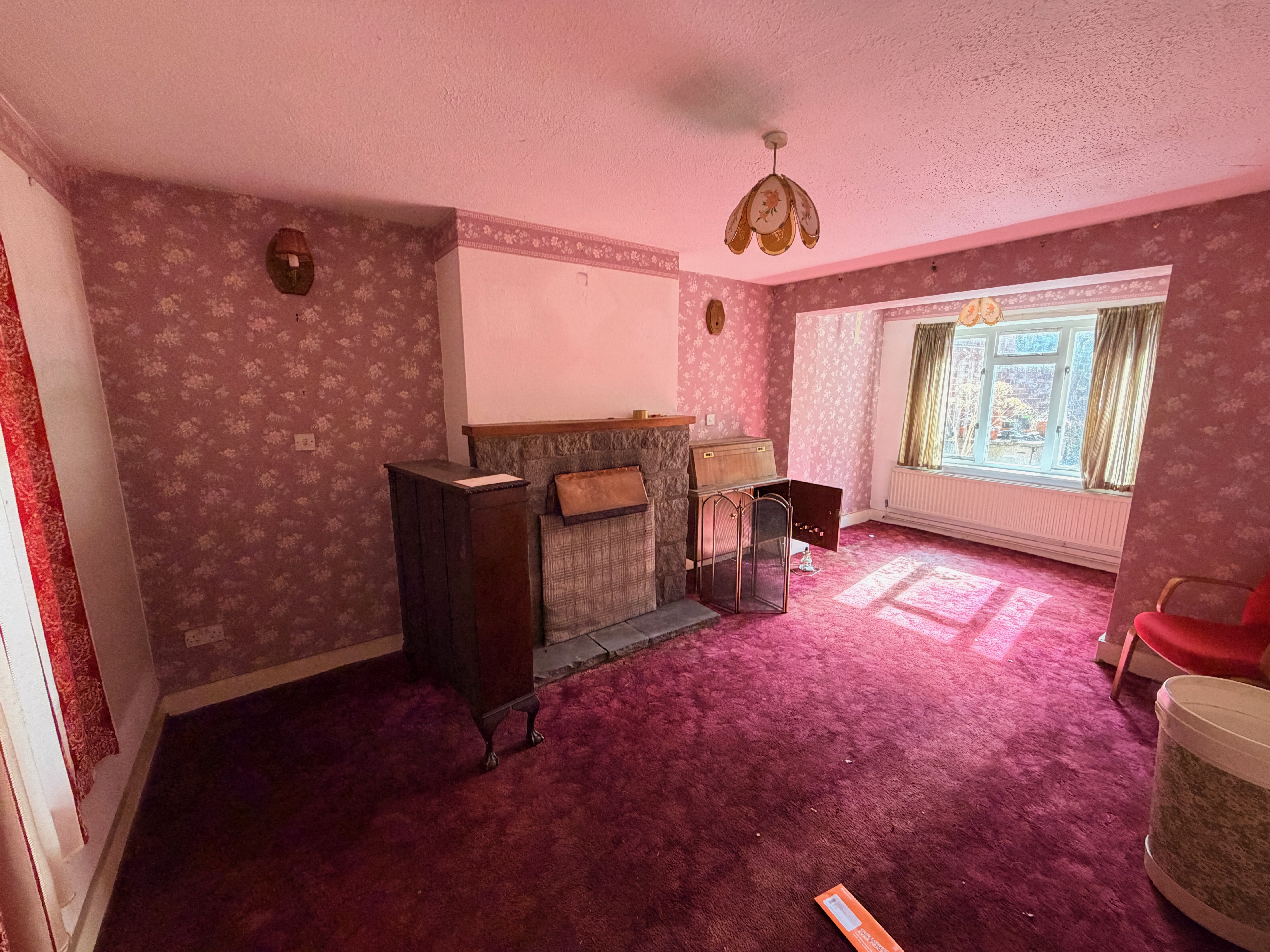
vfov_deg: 85.7
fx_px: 514
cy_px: 476
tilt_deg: -8.6
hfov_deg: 102.1
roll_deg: +0.3
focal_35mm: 14
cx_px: 635
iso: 320
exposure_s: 1/62
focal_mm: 2.22
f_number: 2.2
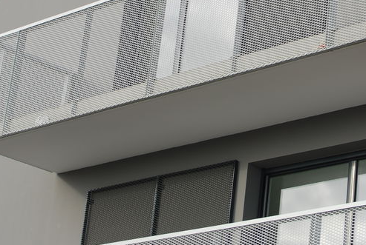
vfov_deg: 9.4
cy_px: 14
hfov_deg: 14.0
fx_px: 1487
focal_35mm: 146
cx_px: 249
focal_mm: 48
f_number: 8
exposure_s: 1/125
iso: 100
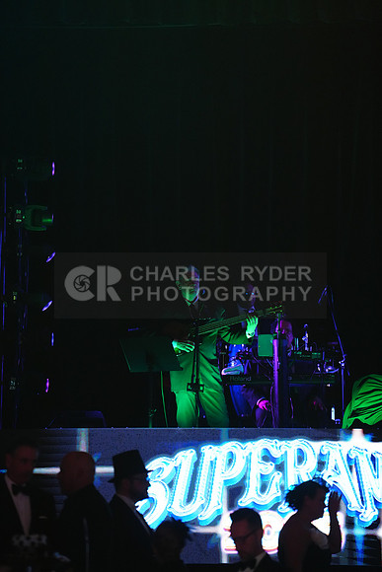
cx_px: 191
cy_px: 286
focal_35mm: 200
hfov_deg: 6.9
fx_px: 3181
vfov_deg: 10.3
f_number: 2.8
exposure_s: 1/400
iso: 3200
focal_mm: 200
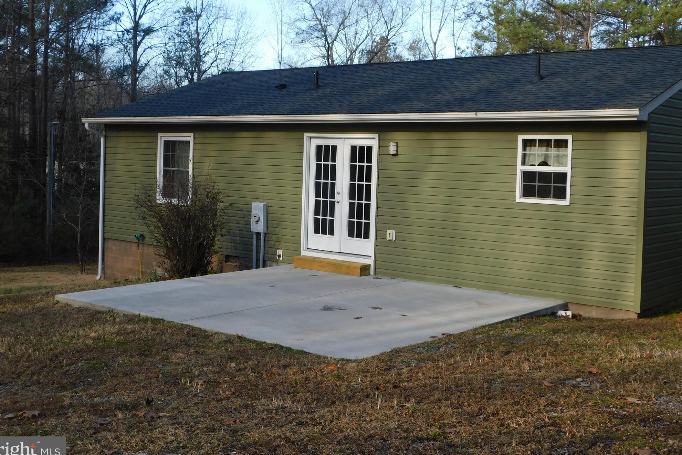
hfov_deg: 45.4
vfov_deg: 31.2
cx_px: 332
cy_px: 200
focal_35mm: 43
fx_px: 815
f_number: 3.6
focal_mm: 7.1
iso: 125
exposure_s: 1/400
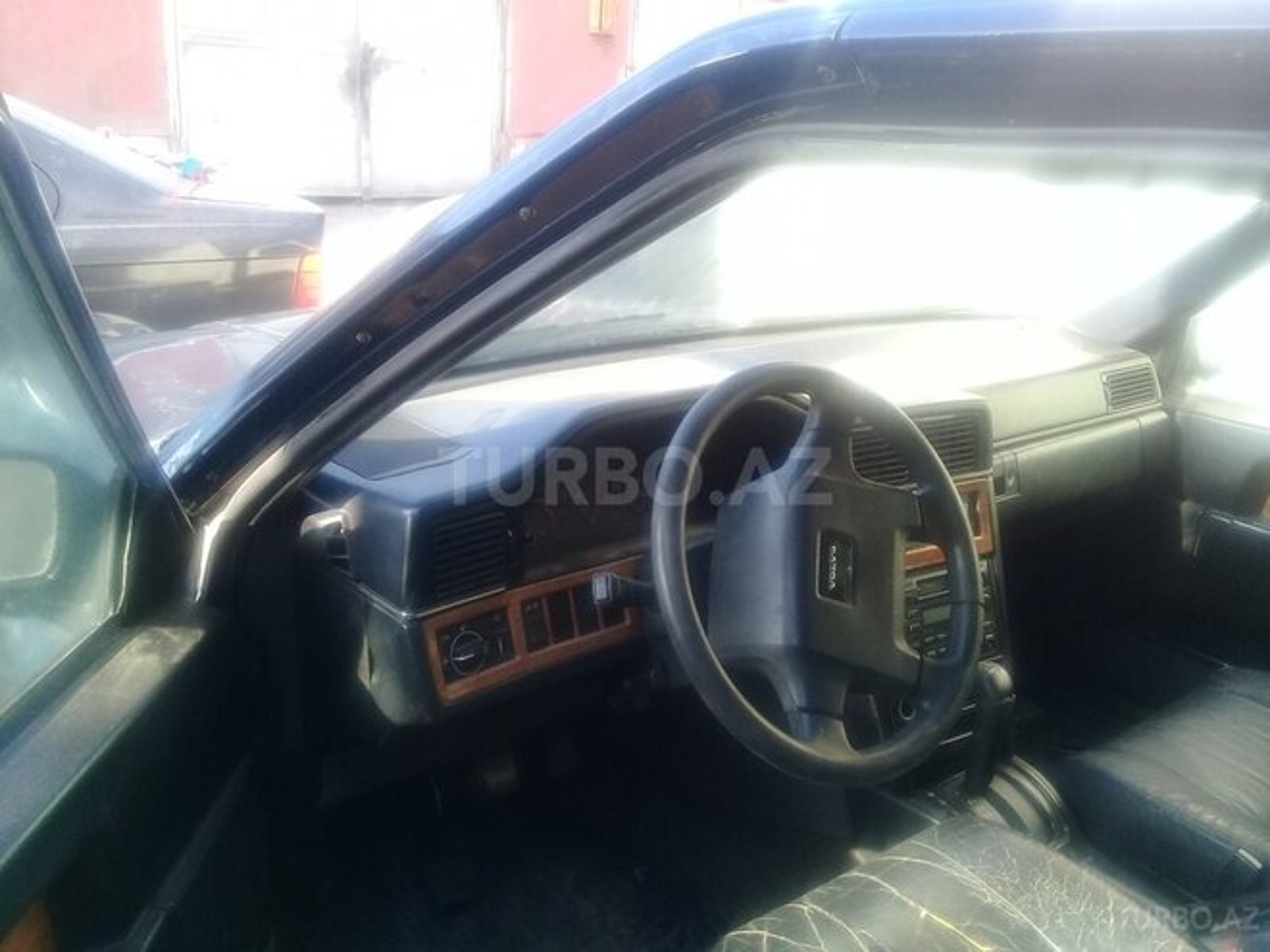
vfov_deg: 45.4
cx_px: 635
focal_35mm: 31
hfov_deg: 58.4
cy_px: 476
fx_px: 1137
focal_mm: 3.3
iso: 64
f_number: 2.2
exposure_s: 1/120
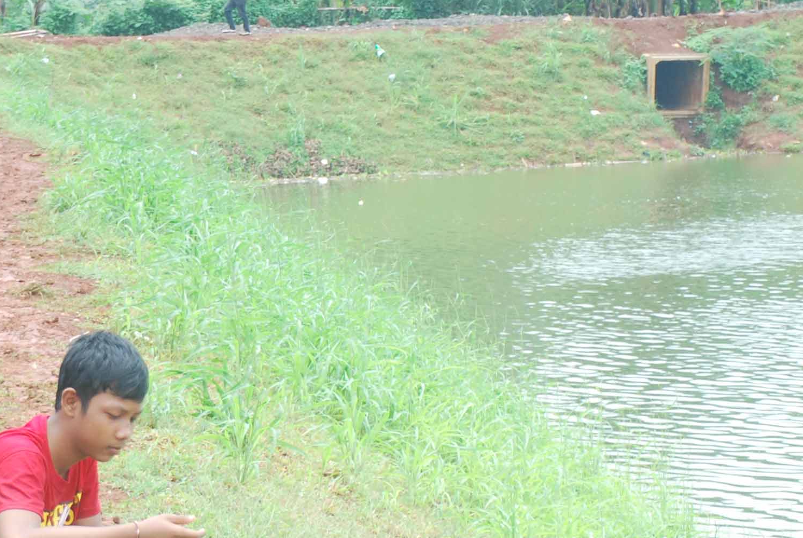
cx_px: 55
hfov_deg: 9.1
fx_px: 5047
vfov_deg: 6.1
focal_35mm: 226
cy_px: 508
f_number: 5.3
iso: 200
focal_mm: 58
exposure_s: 1/200
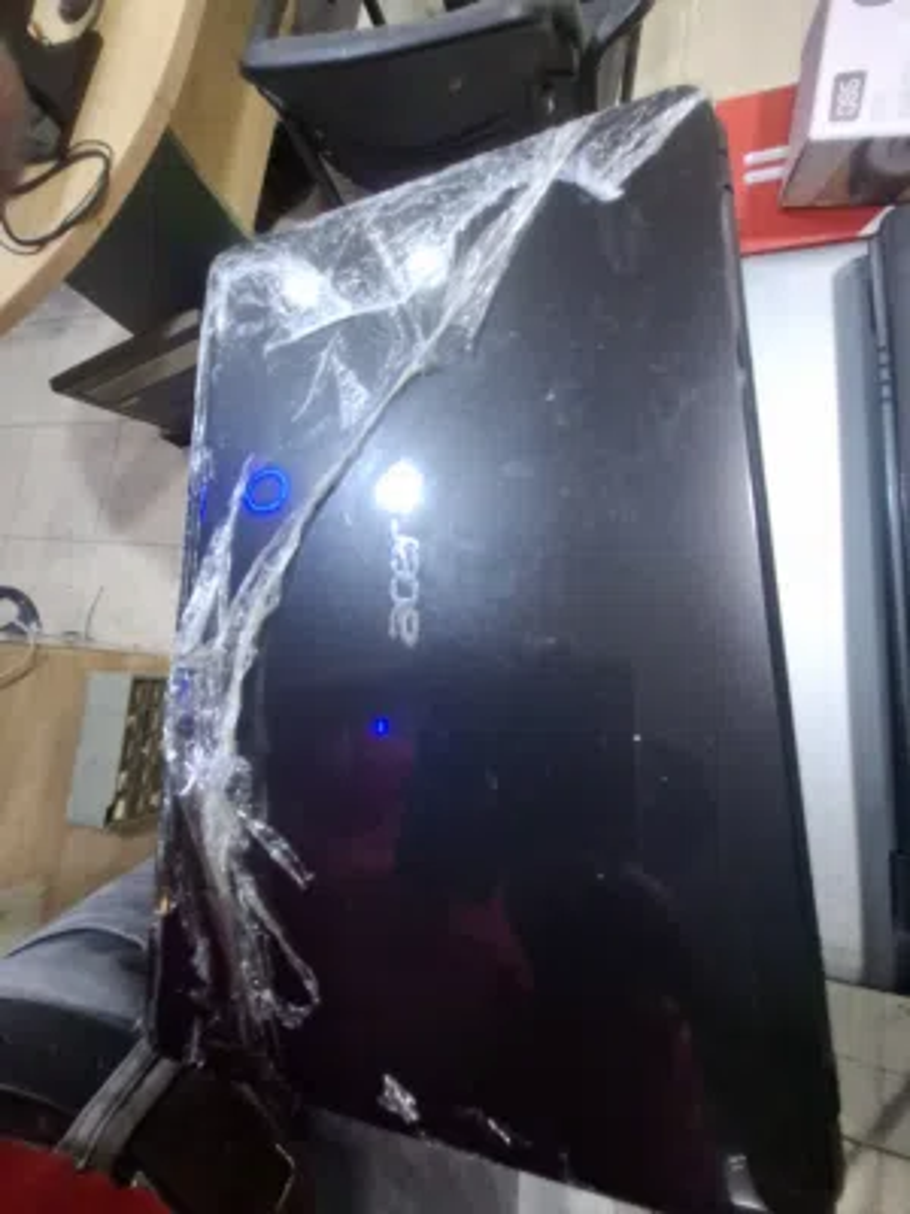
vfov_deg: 106.2
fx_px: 456
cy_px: 607
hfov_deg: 89.9
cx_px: 455
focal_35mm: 13
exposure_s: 1/25
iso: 250
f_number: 2.2
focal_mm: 1.74
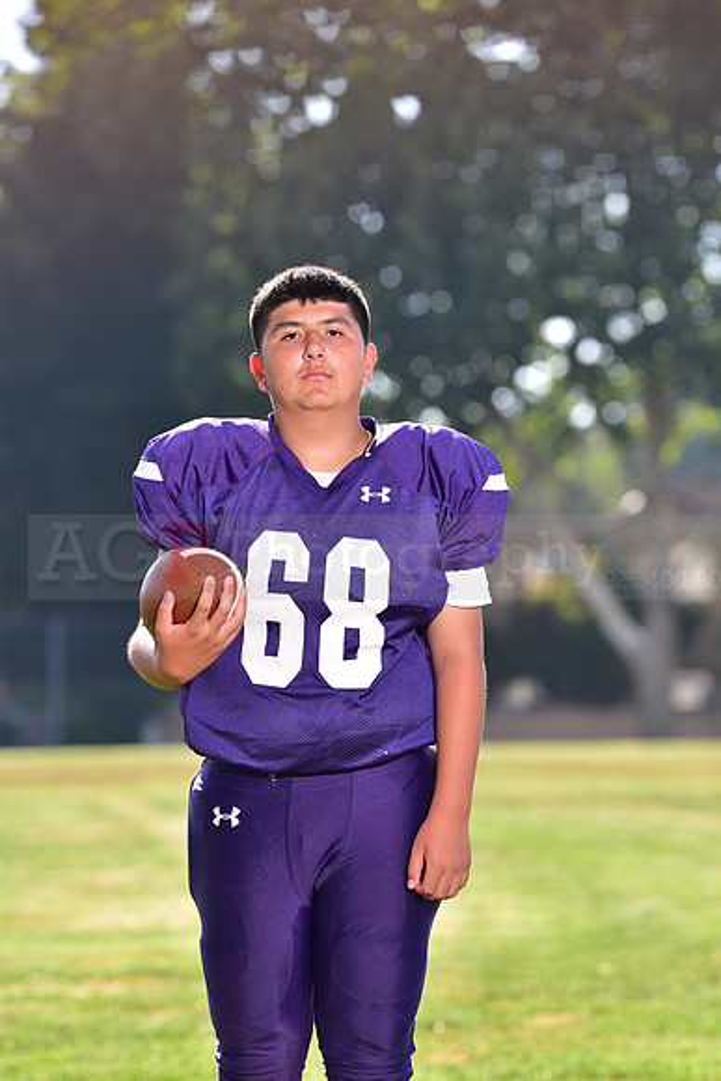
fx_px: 6004
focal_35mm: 200
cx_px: 360
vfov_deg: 10.3
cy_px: 540
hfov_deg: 6.9
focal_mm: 200
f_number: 5
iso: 100
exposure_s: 1/250
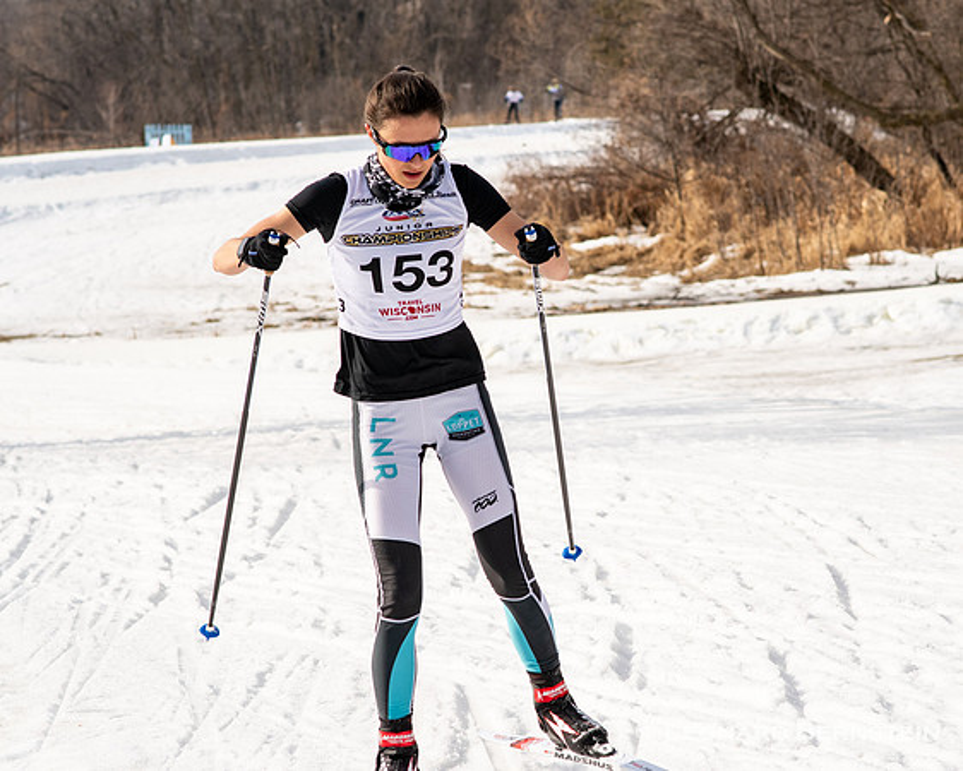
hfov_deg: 13.3
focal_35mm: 145
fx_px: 4134
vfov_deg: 10.7
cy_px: 382
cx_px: 541
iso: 400
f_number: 6.3
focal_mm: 85
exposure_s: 1/2000
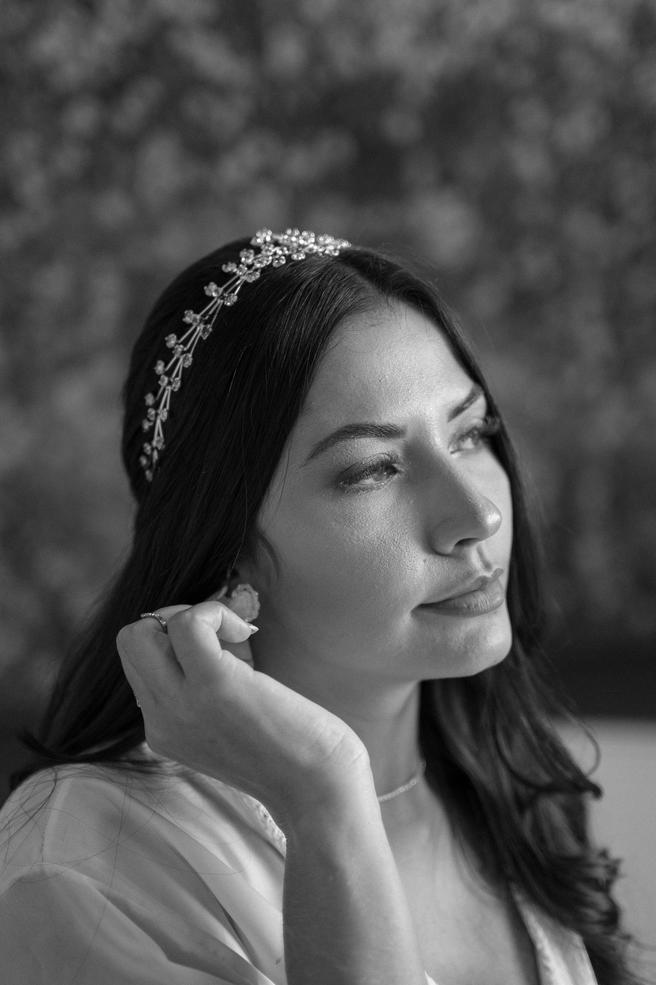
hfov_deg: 26.0
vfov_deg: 38.2
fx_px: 1421
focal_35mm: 52
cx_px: 328
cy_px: 492
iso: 500
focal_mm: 35
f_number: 1.4
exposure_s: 1/500
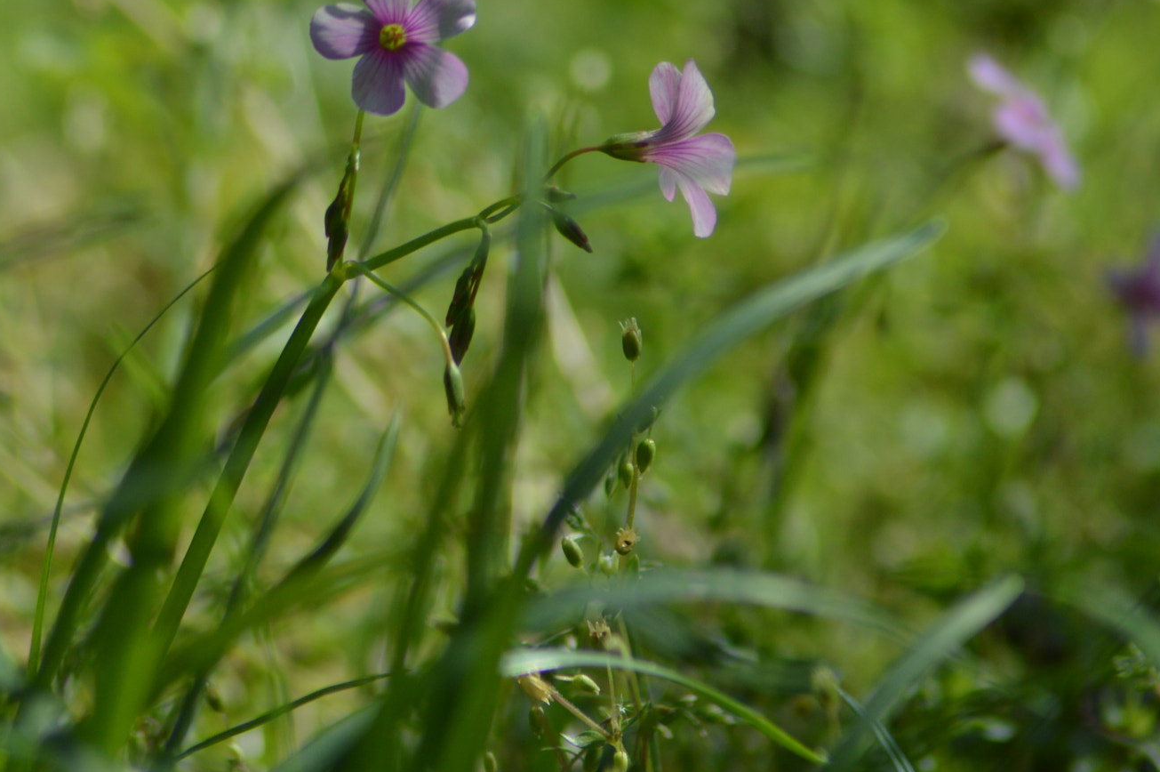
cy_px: 213
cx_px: 649
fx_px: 22731
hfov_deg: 2.9
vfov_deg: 1.9
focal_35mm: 706
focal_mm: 300
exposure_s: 1/800
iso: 200
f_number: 8
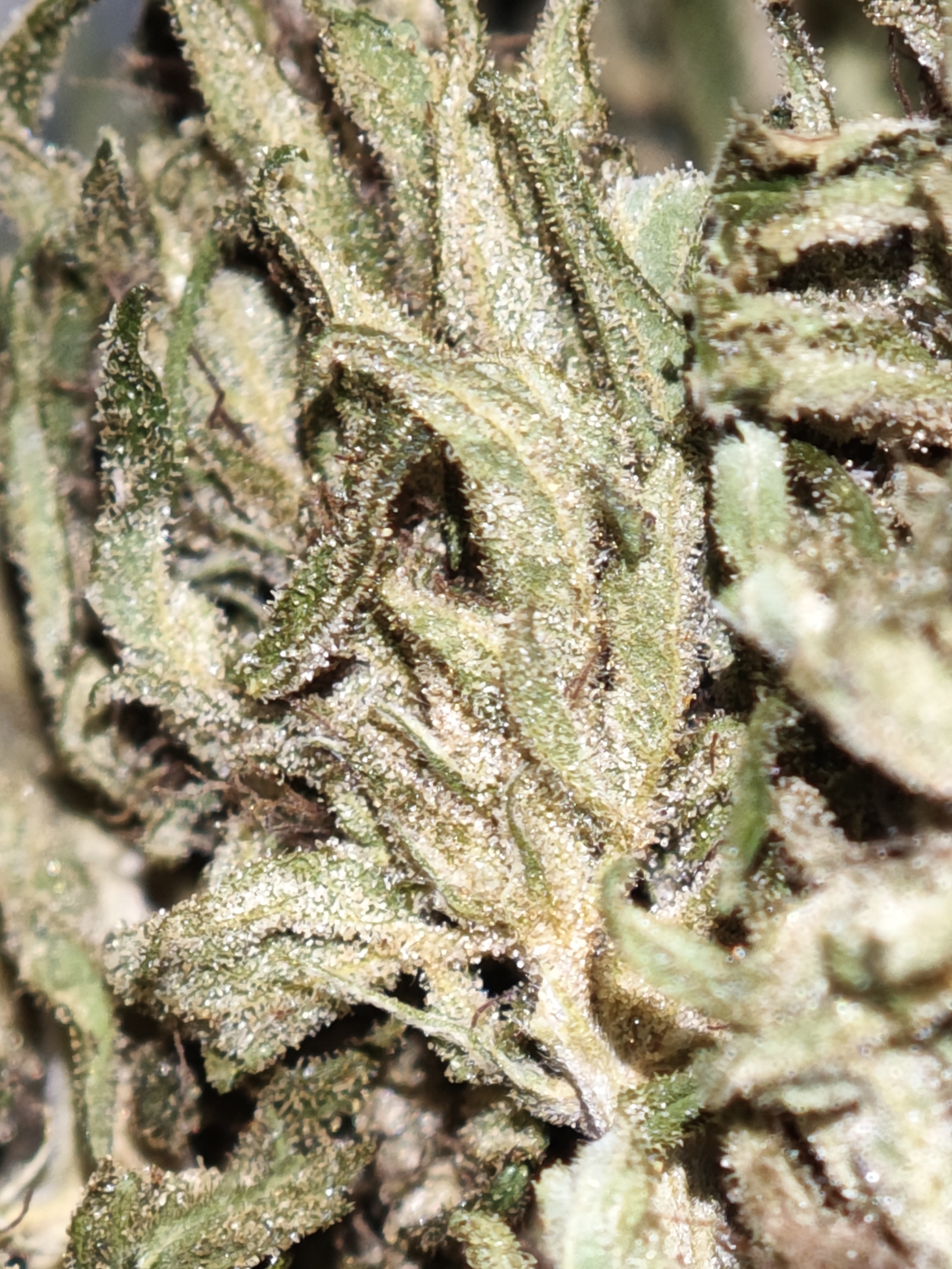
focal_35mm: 205
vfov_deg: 9.7
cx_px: 476
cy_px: 634
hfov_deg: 7.2
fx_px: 7517
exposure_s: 1/100
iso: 200
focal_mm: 11.5
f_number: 1.8
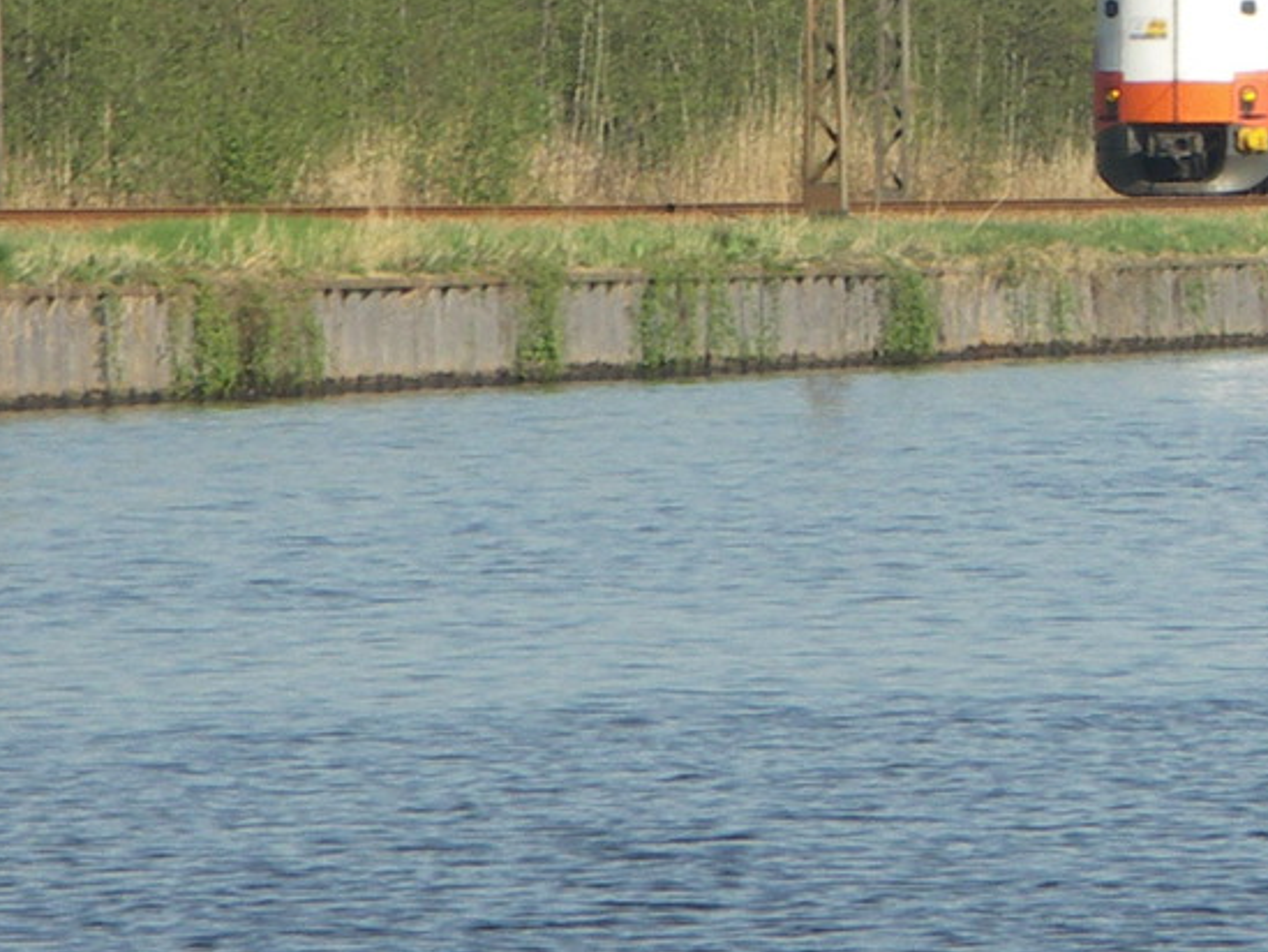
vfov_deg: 2.1
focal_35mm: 699
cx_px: 1746
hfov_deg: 2.8
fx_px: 25610
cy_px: -284
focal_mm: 50.8
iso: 100
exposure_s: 1/320
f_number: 5
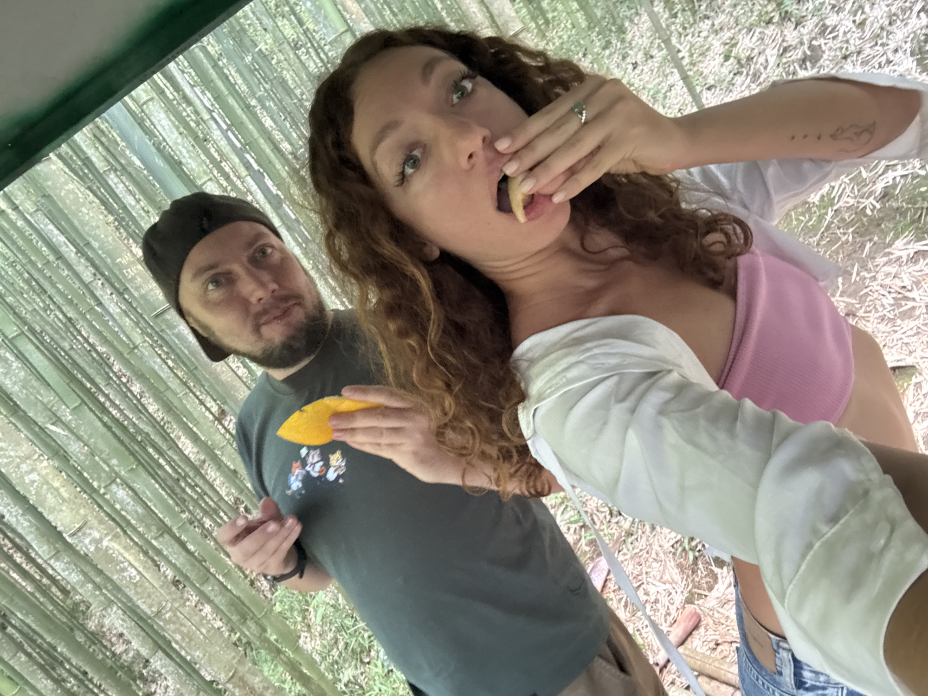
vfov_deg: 58.9
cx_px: 464
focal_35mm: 23
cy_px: 348
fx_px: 617
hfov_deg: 73.9
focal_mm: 2.69
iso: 500
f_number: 1.9
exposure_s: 1/30
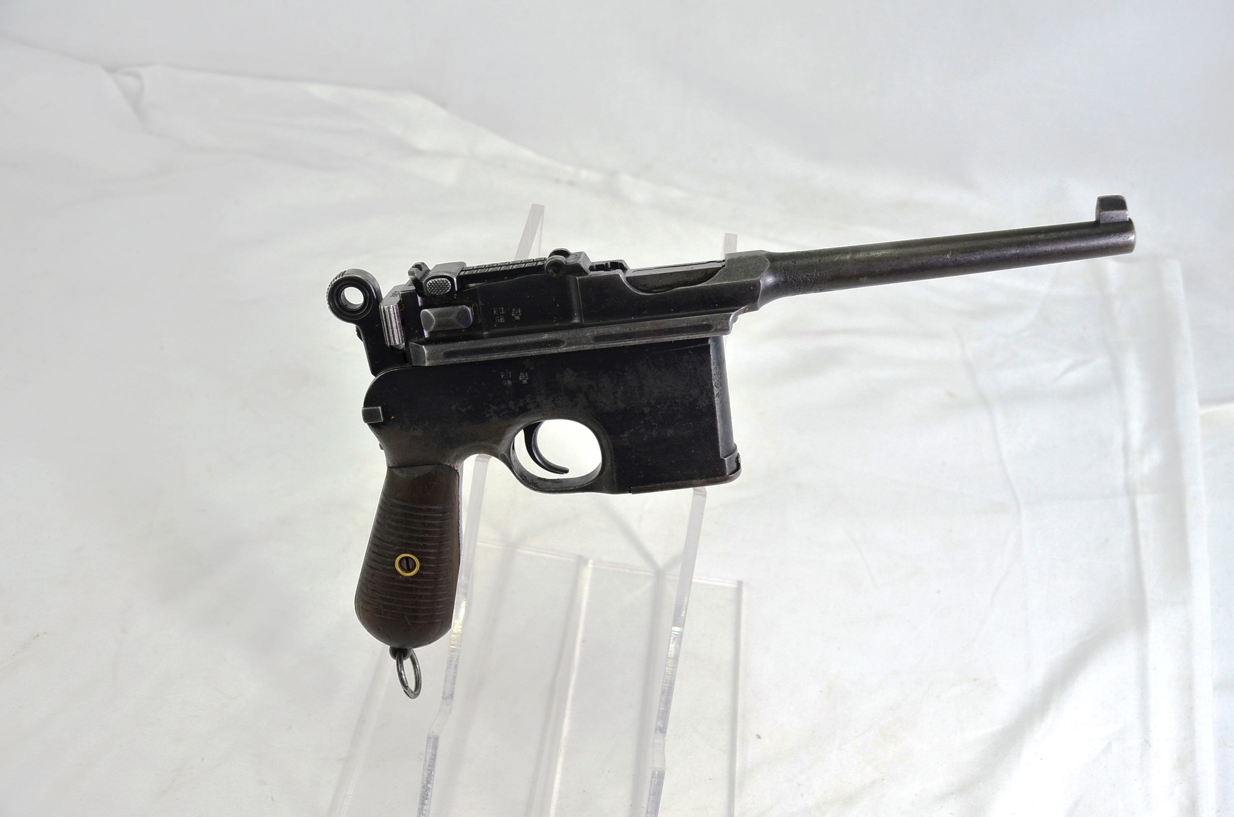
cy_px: 408
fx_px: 1437
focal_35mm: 42
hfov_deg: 46.5
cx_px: 617
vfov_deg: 31.8
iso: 200
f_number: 6.3
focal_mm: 28
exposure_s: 1/160
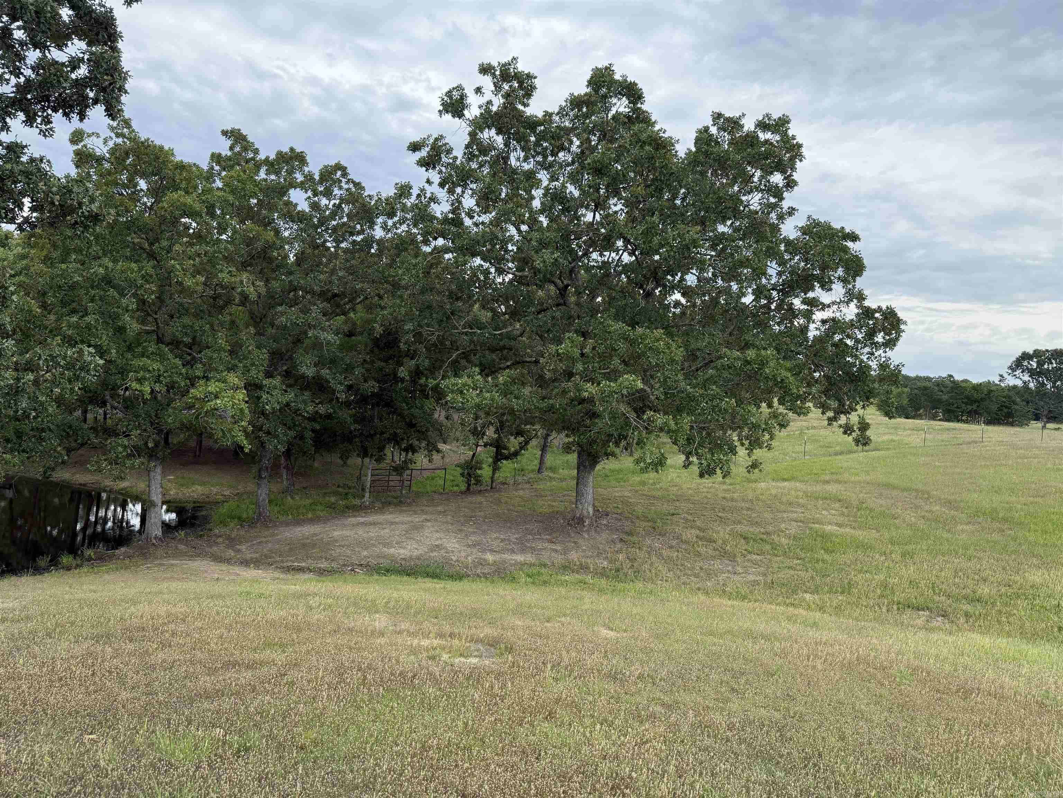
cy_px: 399
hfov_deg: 71.6
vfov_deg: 56.8
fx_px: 737
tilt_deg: -1.2
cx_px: 532
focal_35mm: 24
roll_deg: -4.7
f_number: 1.78
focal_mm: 6.76
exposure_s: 1/1689
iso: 100
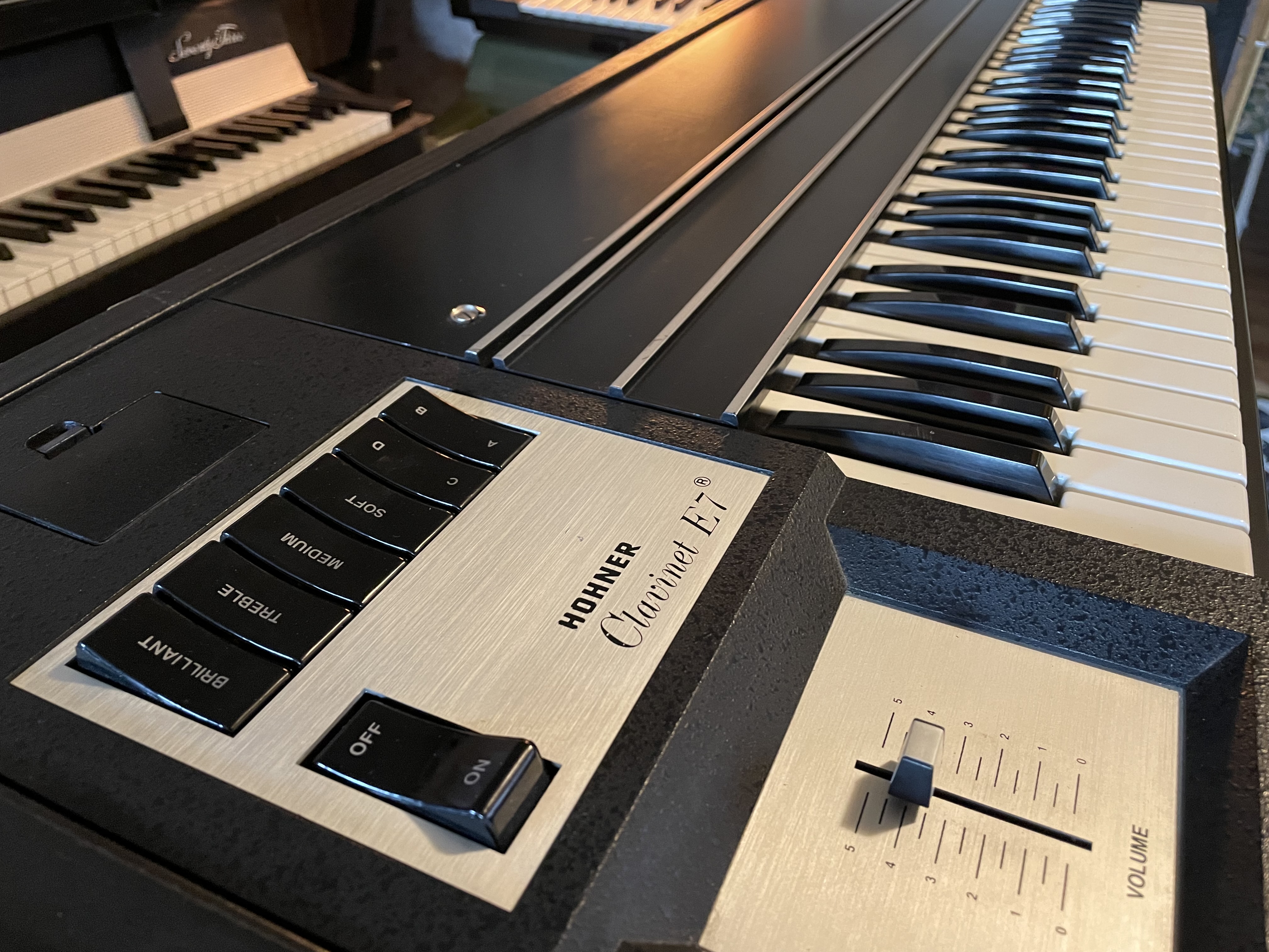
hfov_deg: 67.3
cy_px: 476
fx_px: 953
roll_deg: -1.7
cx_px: 634
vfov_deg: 53.1
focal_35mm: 26
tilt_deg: -36.1
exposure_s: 1/33
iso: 500
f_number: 1.6
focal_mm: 4.2
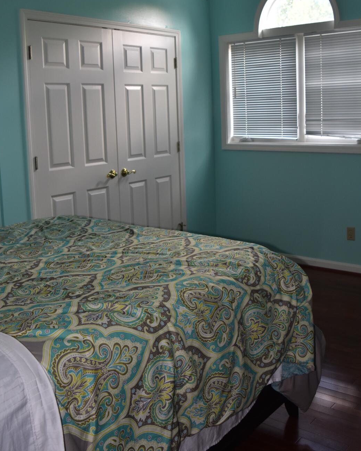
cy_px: 171
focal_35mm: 39
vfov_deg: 46.5
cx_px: 190
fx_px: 521
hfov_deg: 38.2
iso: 400
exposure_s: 1/80
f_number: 3.5
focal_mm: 18
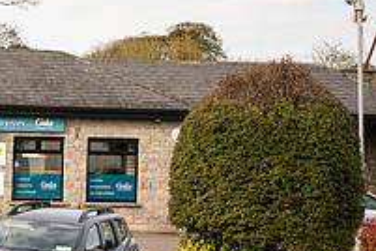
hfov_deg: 9.9
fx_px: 2110
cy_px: 248
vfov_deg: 6.8
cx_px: -163
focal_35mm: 202
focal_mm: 70
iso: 200
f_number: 3.5
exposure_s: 1/1000
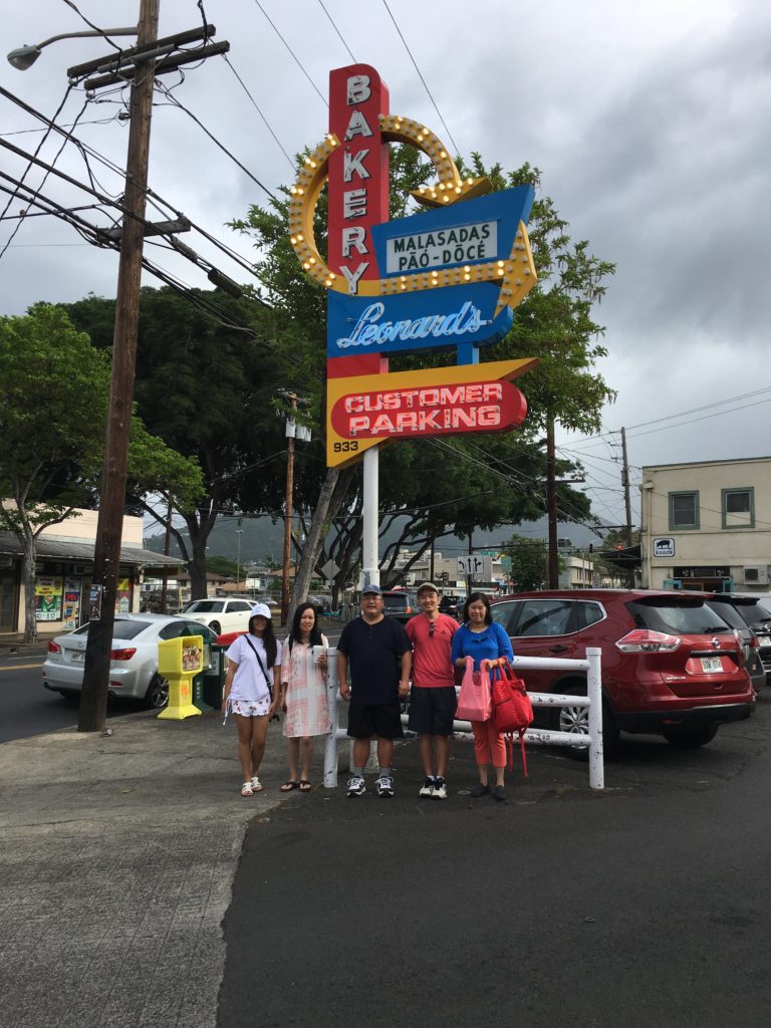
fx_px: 861
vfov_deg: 61.7
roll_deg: -0.4
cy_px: 514
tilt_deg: +6.7
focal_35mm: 29
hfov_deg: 48.2
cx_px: 386
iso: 25
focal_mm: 4.15
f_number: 2.2
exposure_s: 1/777
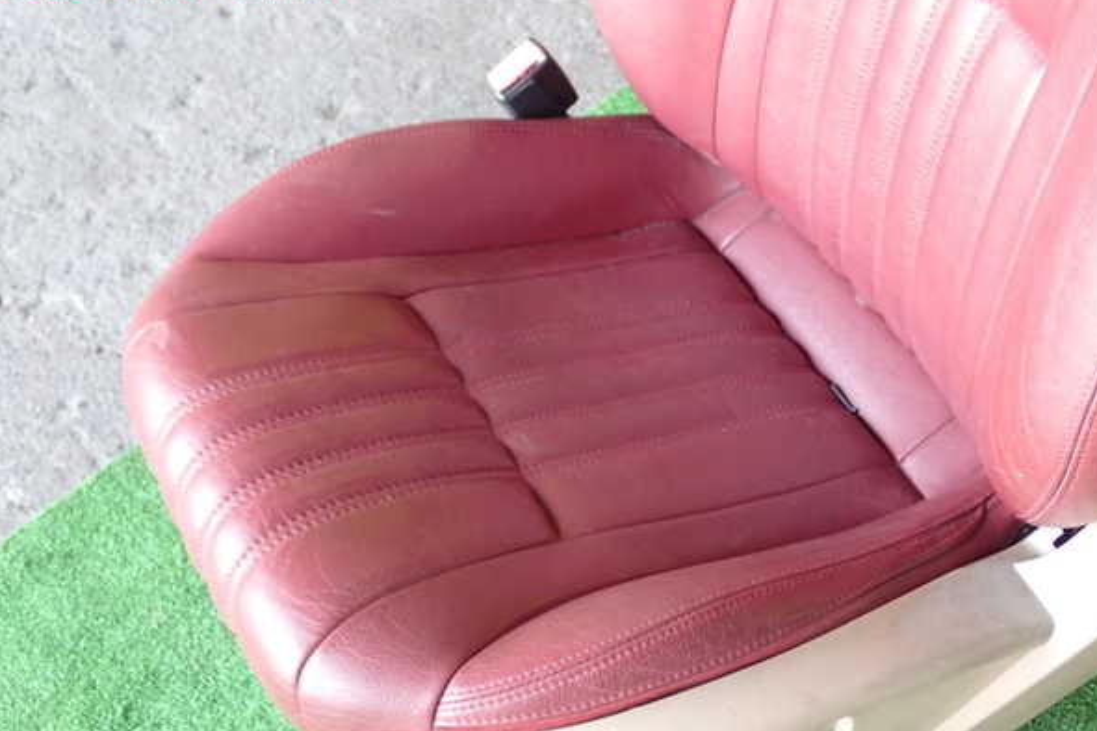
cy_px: 377
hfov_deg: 35.1
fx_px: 1737
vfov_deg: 23.8
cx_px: 551
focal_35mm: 57
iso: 800
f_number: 3.3
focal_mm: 9.65
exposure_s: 1/50
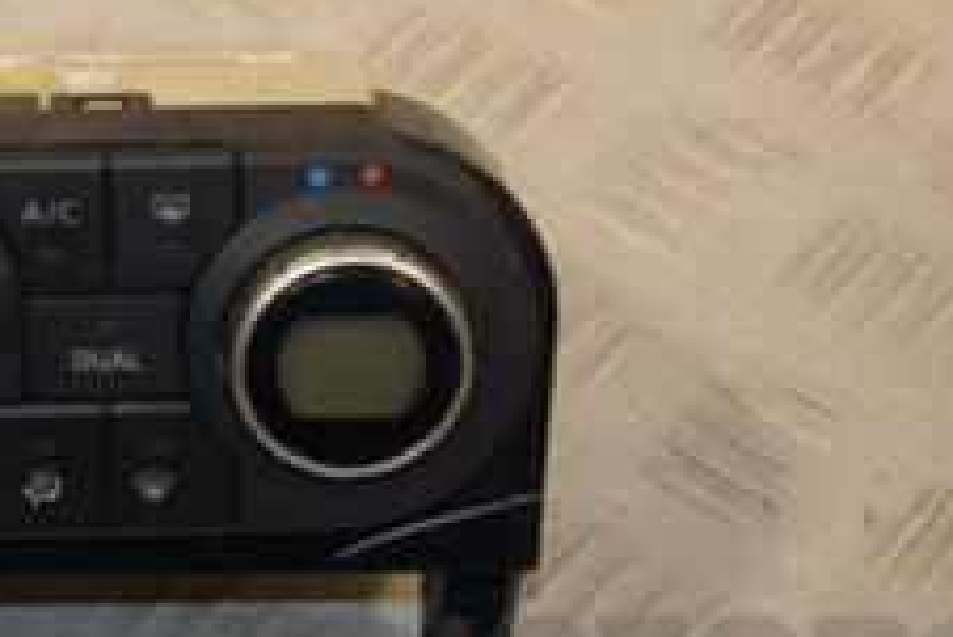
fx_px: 4424
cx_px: -164
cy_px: 118
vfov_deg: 8.2
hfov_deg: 12.0
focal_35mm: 167
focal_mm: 42
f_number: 6.3
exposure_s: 1/200
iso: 800
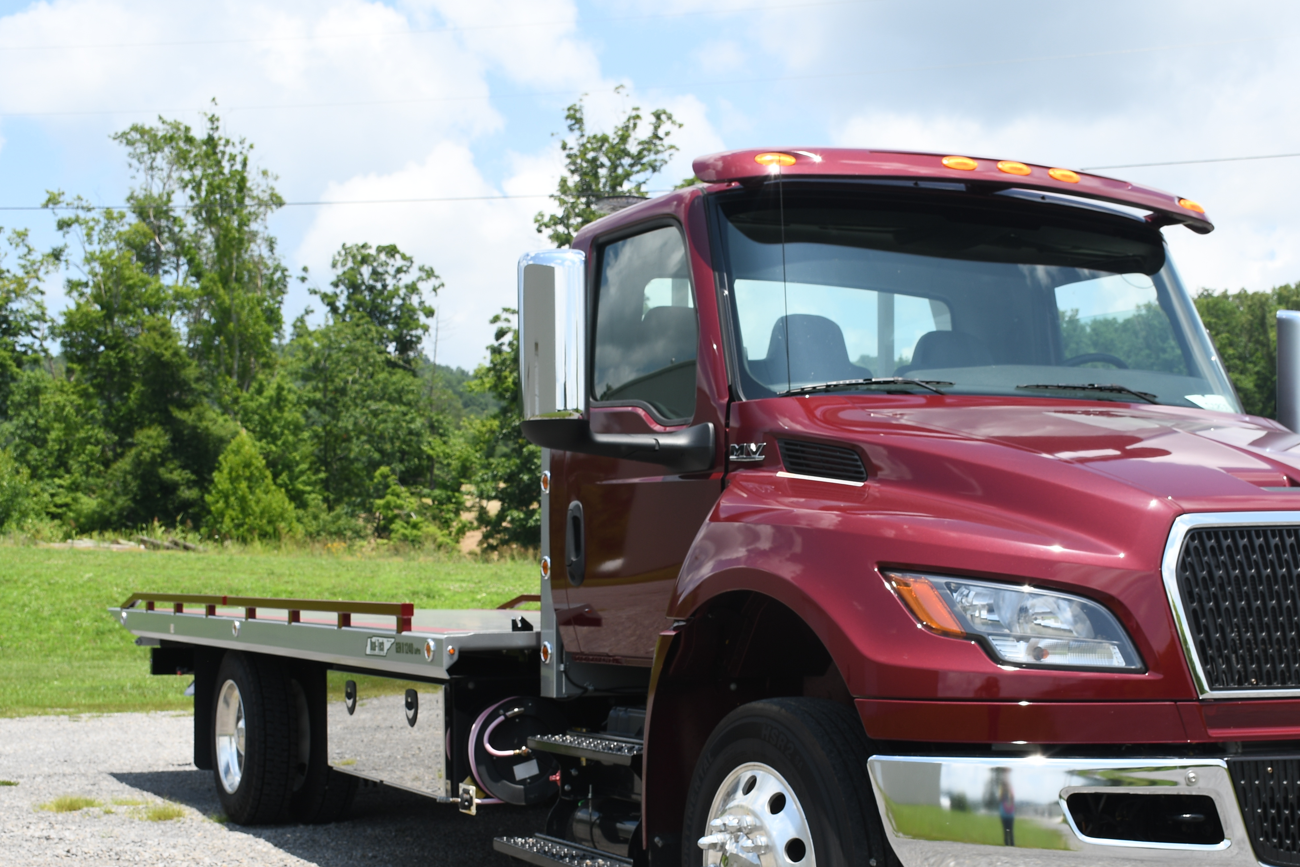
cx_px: 677
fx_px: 1842
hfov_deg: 38.9
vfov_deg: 26.3
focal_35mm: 51
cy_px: 573
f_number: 8
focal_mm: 24
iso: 100
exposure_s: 1/250
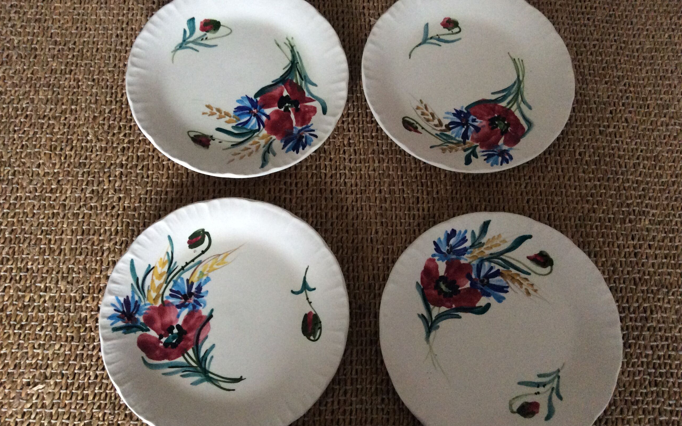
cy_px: 209
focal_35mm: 34
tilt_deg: -72.5
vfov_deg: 37.3
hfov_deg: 56.7
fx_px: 632
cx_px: 340
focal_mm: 3.3
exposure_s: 1/25
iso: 250
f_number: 2.4
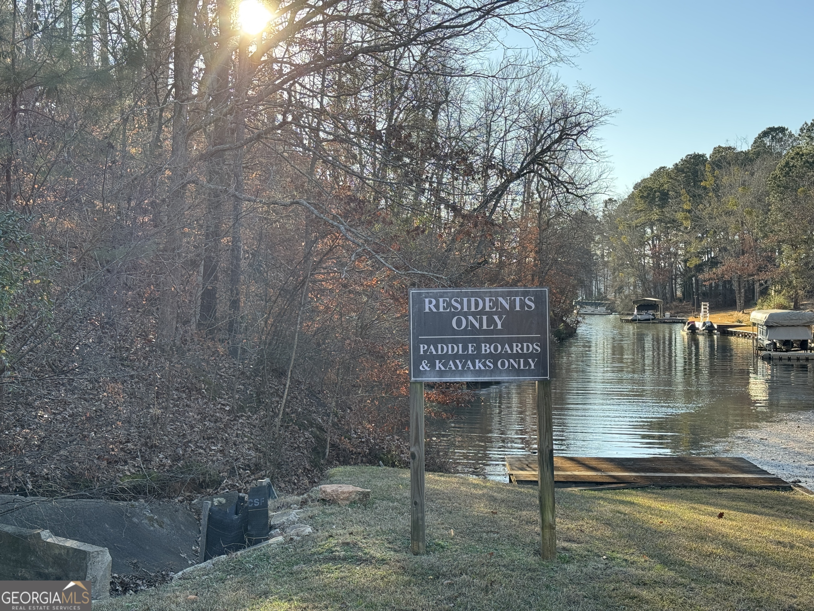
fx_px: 1129
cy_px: 306
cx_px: 407
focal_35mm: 48
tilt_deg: -2.0
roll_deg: +0.4
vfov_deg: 30.3
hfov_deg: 39.7
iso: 64
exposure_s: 1/731
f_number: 1.78
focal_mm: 6.76
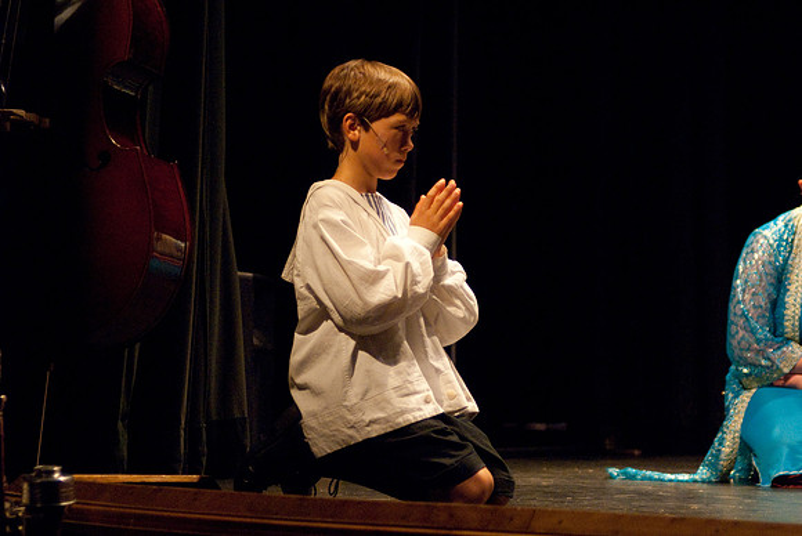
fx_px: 2509
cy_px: 268
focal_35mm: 112
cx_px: 401
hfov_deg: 18.2
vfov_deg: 12.2
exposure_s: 1/160
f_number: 2.8
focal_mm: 75
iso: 1000
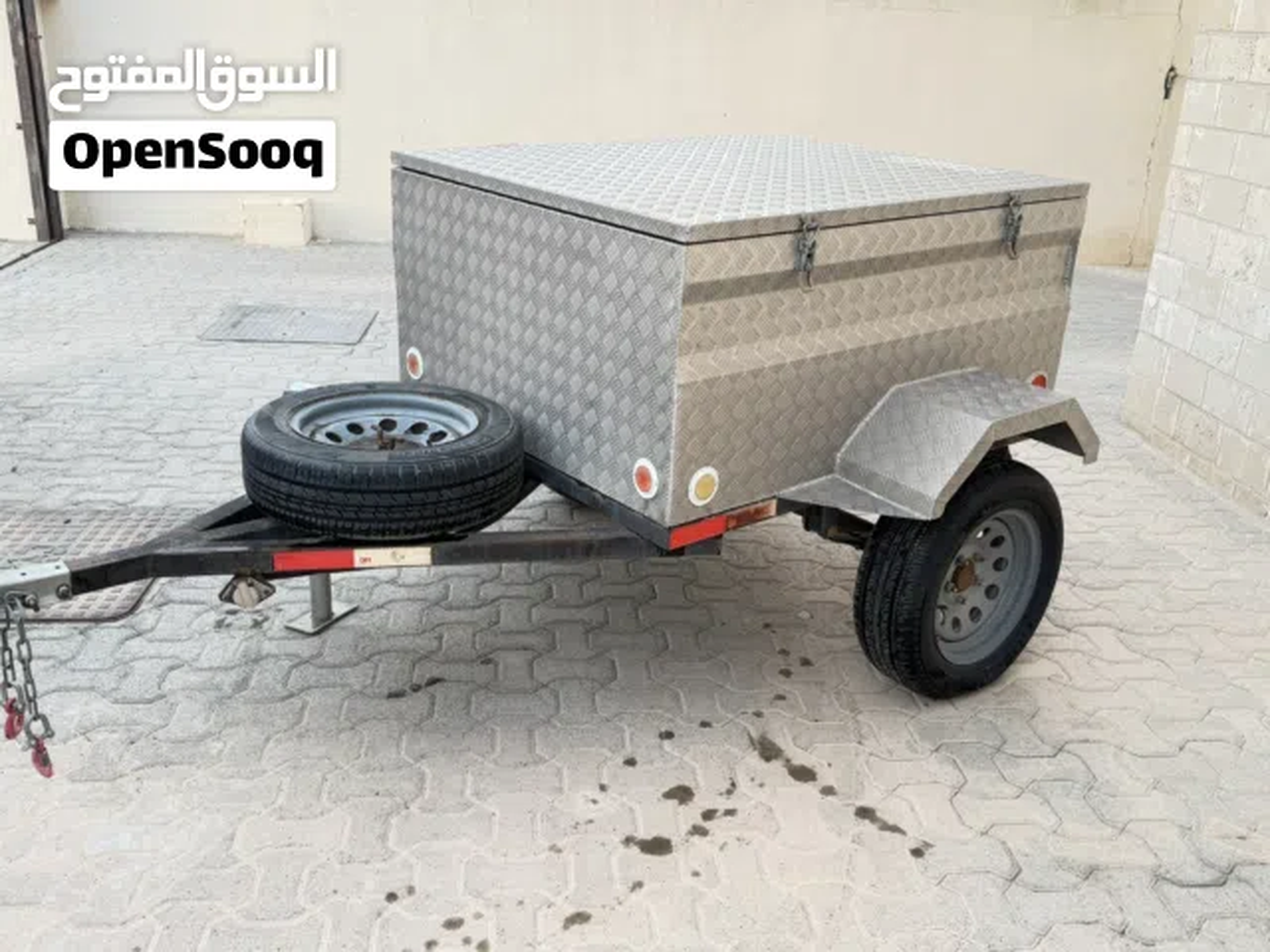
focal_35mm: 24
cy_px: 476
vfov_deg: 56.8
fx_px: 881
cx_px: 635
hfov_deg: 71.6
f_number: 1.78
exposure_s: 1/125
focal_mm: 6.76
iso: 100
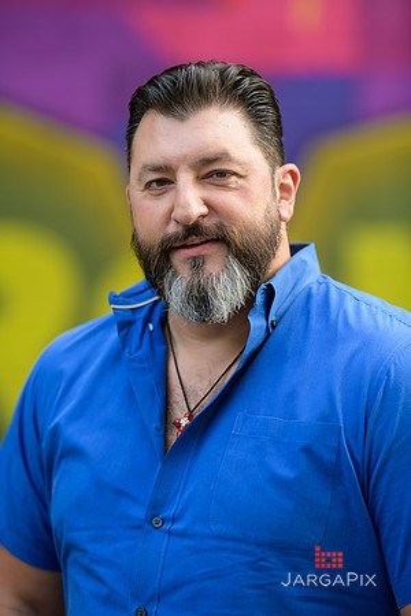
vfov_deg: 15.2
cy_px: 308
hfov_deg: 10.2
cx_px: 206
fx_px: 2312
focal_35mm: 135
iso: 200
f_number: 2
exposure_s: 1/200
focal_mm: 135
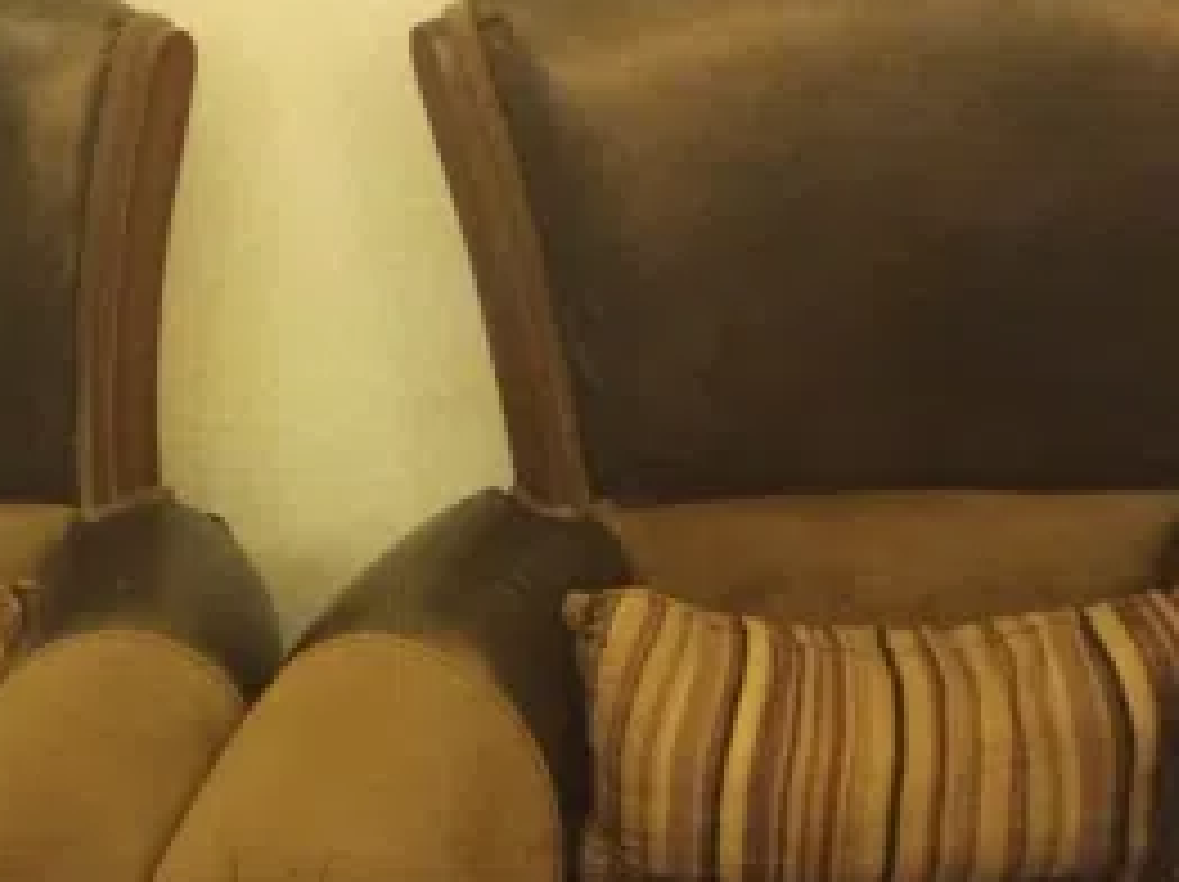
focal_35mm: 66
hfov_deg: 29.2
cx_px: 387
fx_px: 2246
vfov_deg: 21.9
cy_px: 702
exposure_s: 1/20
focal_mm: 4.11
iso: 4984
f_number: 1.6
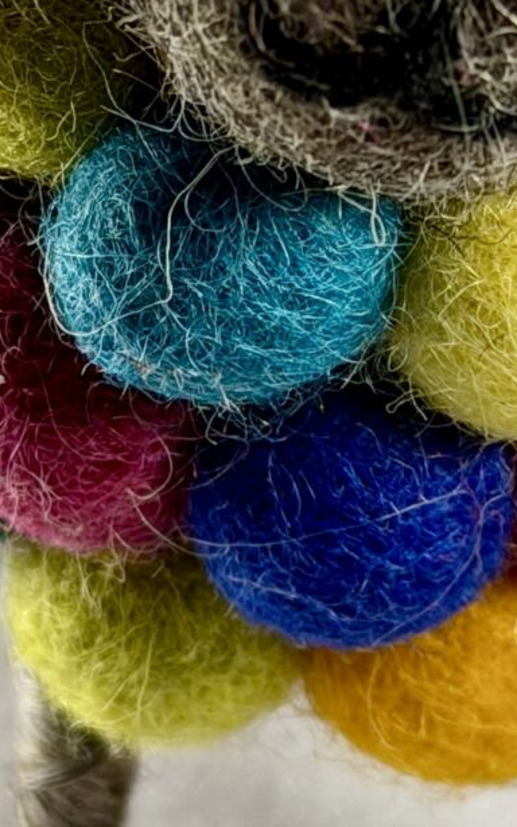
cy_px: 137
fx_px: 4777
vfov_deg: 9.9
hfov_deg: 6.2
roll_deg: +1.6
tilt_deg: -13.6
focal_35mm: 212
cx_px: 361
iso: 64
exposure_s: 1/120
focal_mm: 6.76
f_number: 1.78
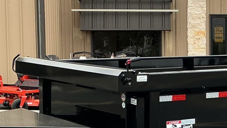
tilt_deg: -2.8
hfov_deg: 19.6
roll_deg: +1.8
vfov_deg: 11.3
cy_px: 95
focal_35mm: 107
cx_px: 208
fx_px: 644
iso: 25
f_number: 1.8
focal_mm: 3
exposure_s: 1/509
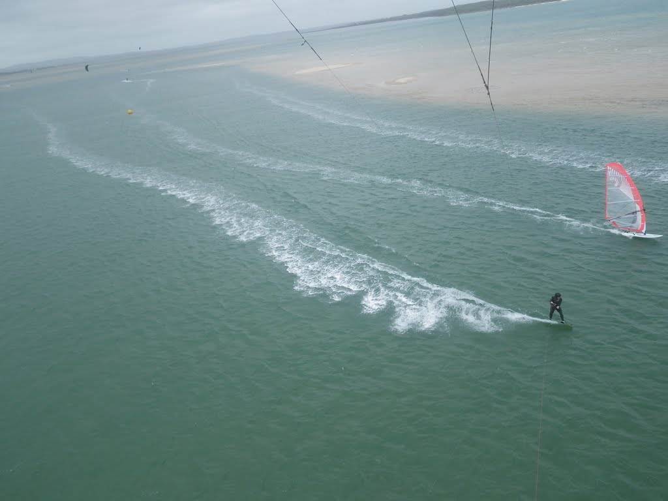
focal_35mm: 28
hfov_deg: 63.4
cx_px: 334
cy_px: 250
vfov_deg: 49.7
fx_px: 540
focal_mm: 5
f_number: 4.2
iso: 80
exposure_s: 1/500
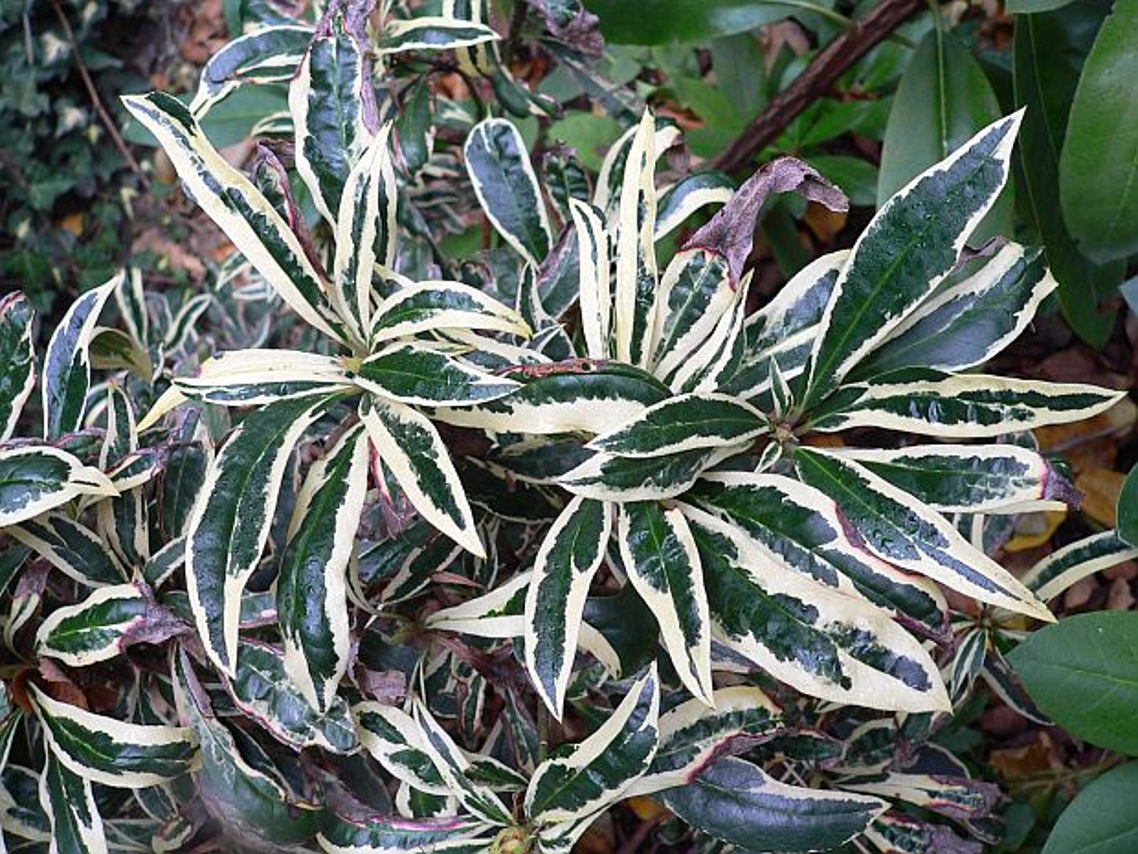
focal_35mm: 36
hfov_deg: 51.4
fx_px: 1183
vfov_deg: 39.7
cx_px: 569
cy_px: 427
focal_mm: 6
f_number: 2.8
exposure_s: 1/60
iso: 150
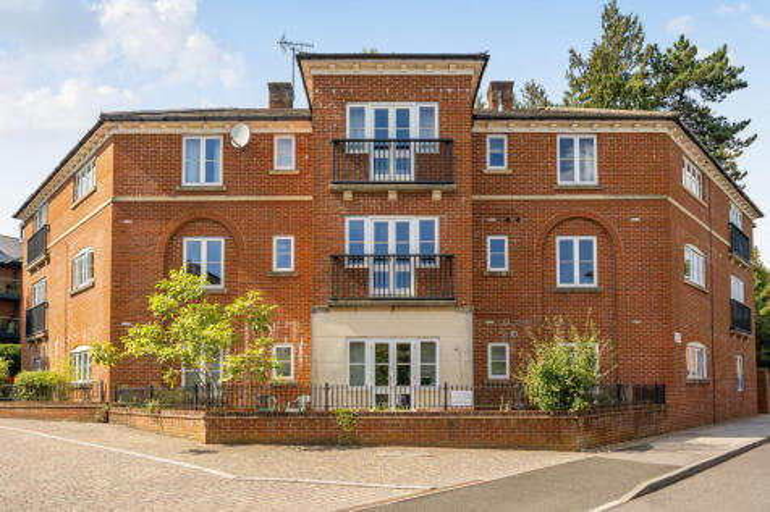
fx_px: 470
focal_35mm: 22
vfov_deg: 57.2
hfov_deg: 78.6
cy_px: 256
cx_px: 385
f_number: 8
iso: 400
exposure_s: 1/1000
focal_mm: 15
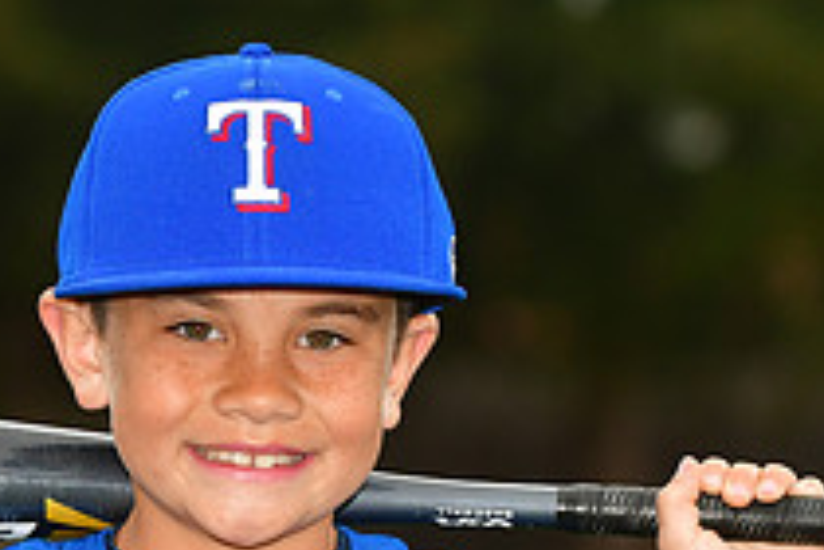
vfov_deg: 2.9
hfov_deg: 4.3
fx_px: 10986
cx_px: 259
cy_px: 725
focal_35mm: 480
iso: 400
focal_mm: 116
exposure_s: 1/1000
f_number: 4
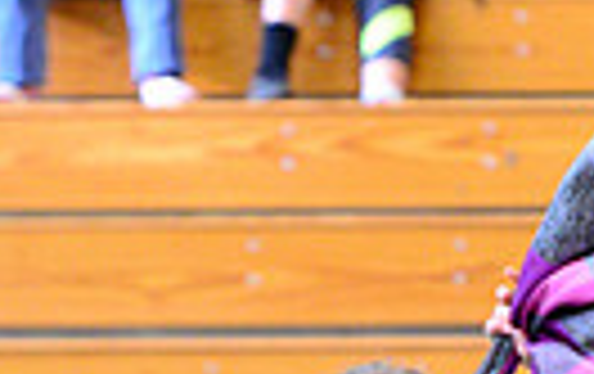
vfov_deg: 2.7
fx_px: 7865
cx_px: 374
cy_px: 901
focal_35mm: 485
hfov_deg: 4.3
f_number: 2.8
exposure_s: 1/320
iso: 6400
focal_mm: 140
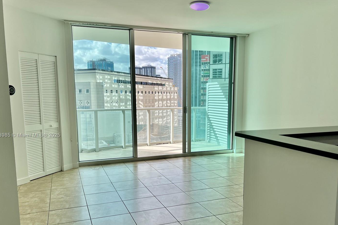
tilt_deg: -8.0
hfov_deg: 60.3
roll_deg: +0.1
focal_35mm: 31
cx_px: 177
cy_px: 135
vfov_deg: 42.1
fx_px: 291
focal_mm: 5.7
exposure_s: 1/1344
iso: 50
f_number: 1.5
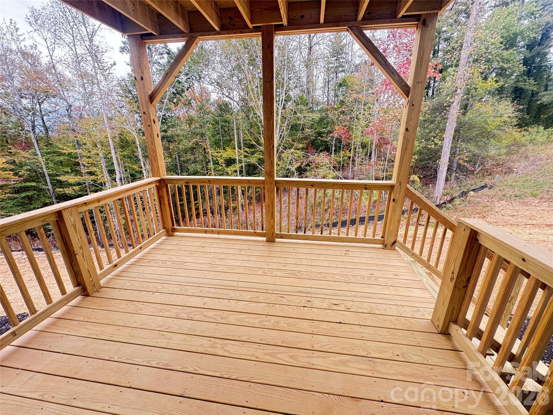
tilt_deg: -17.9
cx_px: 276
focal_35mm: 14
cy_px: 208
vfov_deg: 85.7
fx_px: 224
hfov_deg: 102.1
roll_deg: -0.1
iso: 80
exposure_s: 1/99
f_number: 2.2
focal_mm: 2.22
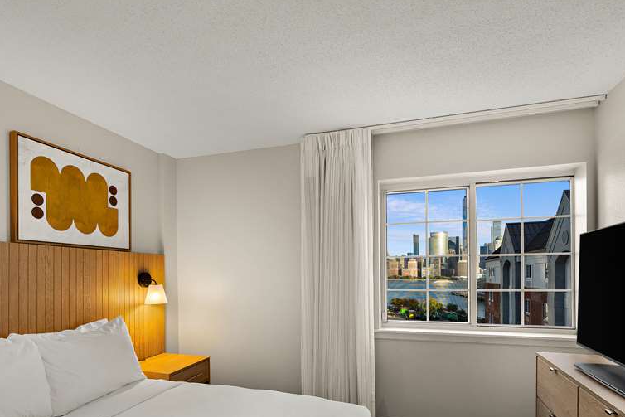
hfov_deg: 86.9
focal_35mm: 19
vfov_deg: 63.1
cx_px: 303
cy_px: 274
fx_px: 330
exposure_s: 1/15
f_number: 8
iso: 400
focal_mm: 14
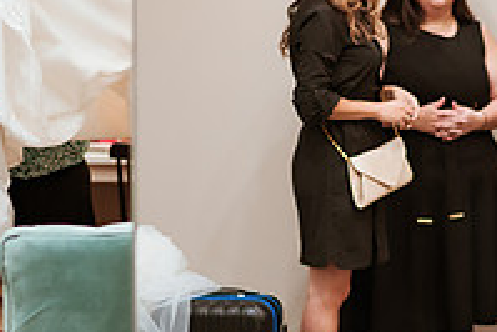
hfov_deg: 12.1
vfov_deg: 8.1
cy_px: 253
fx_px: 2335
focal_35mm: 169
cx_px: 407
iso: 1000
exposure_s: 1/640
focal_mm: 58
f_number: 1.4
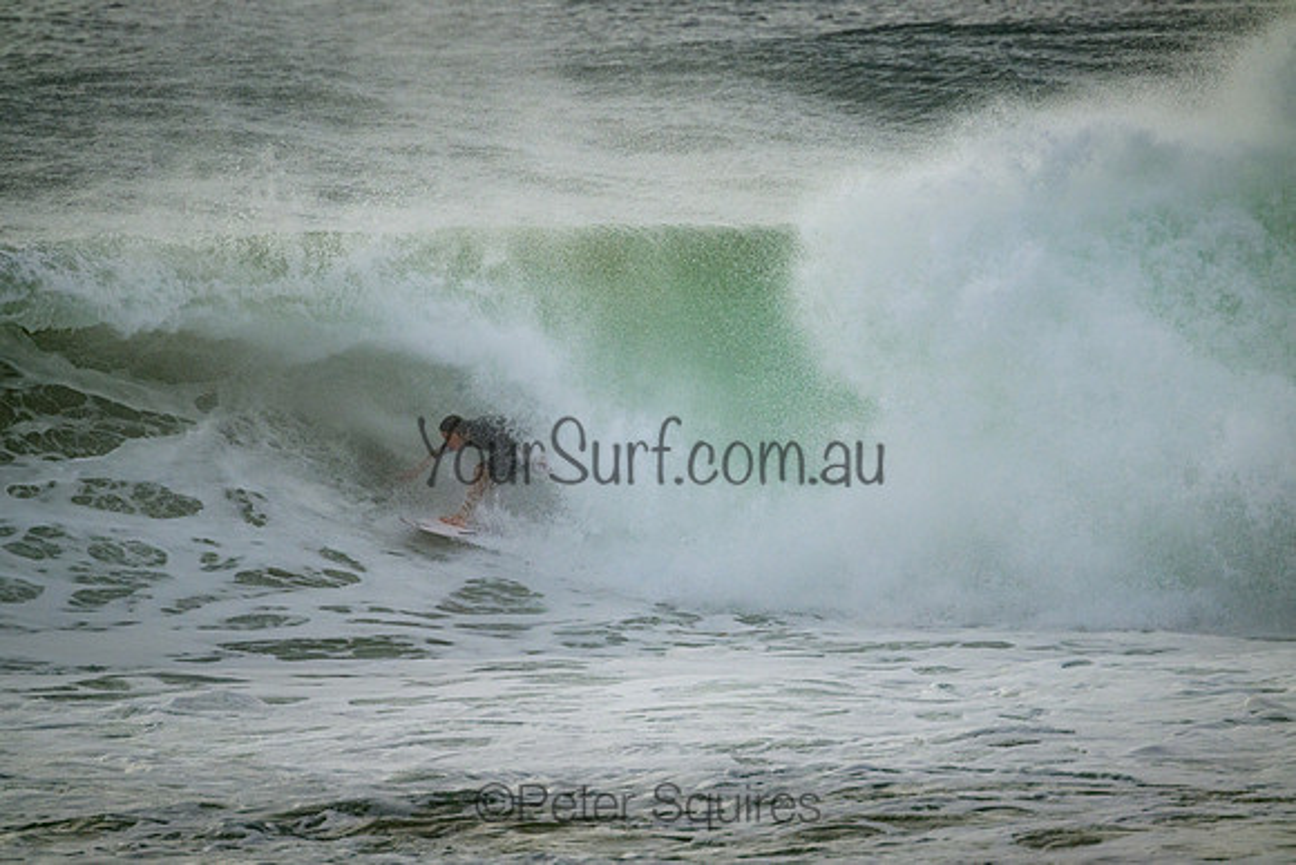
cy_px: 432
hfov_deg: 2.6
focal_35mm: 800
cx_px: 648
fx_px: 28805
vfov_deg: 1.7
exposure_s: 1/2500
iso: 1250
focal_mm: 800
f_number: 11
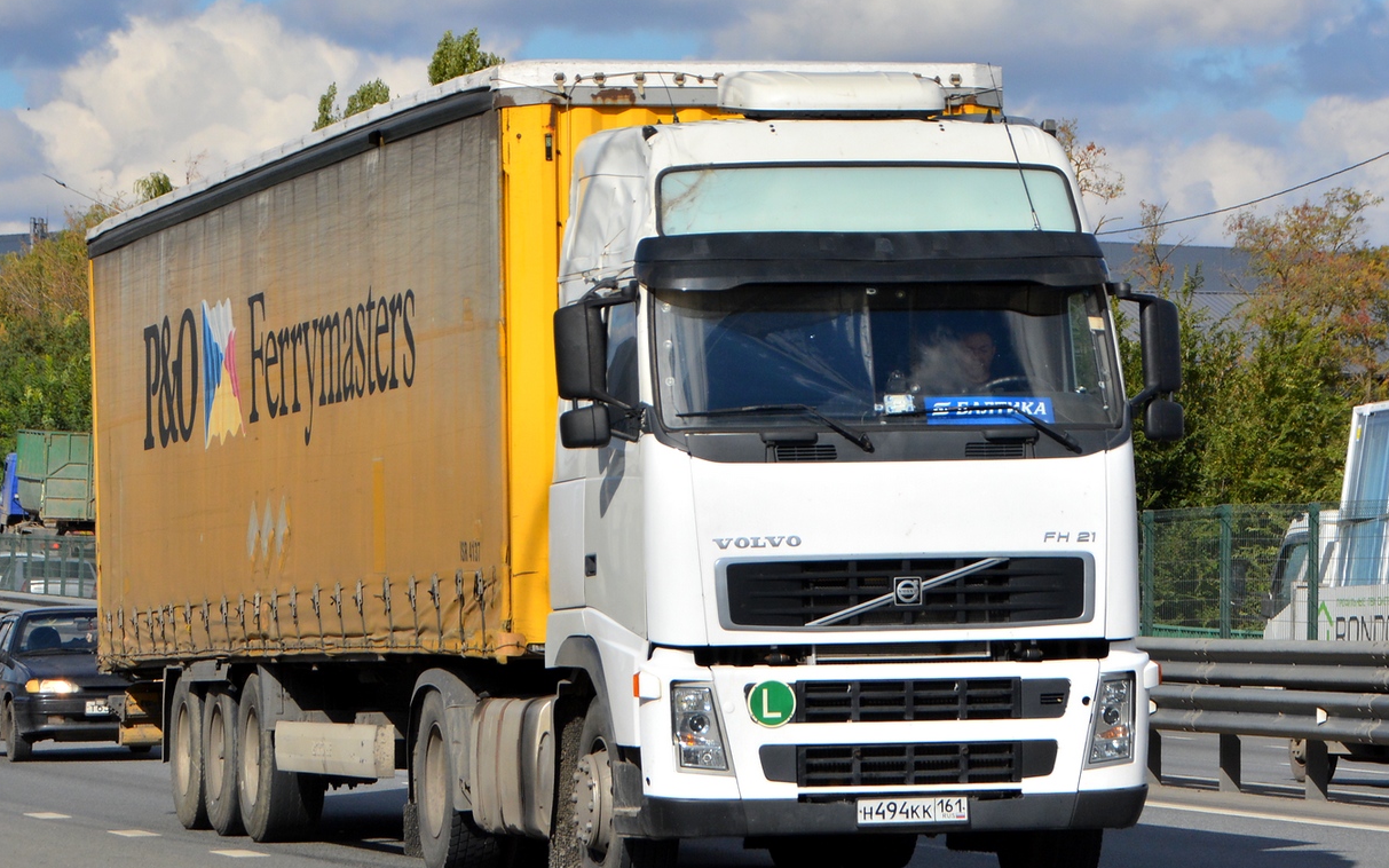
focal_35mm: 153
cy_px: 420
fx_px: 5792
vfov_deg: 8.6
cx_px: 730
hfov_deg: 13.7
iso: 400
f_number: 8
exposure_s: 1/2000
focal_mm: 90
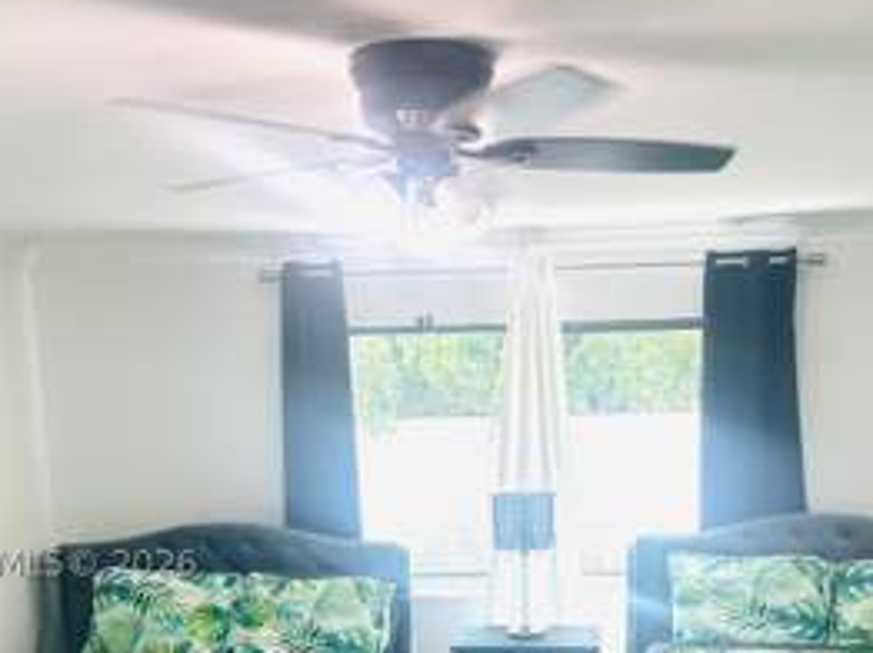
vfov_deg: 31.6
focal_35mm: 44
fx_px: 1109
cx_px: 503
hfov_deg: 42.9
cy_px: 563
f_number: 1.78
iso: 160
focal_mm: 6.86
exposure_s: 1/120
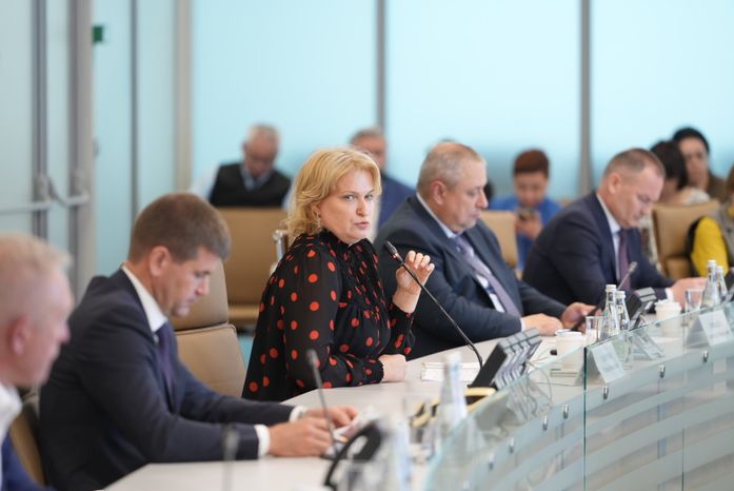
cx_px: 367
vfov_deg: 6.9
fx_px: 4081
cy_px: 246
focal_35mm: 200
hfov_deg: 10.3
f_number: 2.8
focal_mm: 200
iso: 2000
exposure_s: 1/200
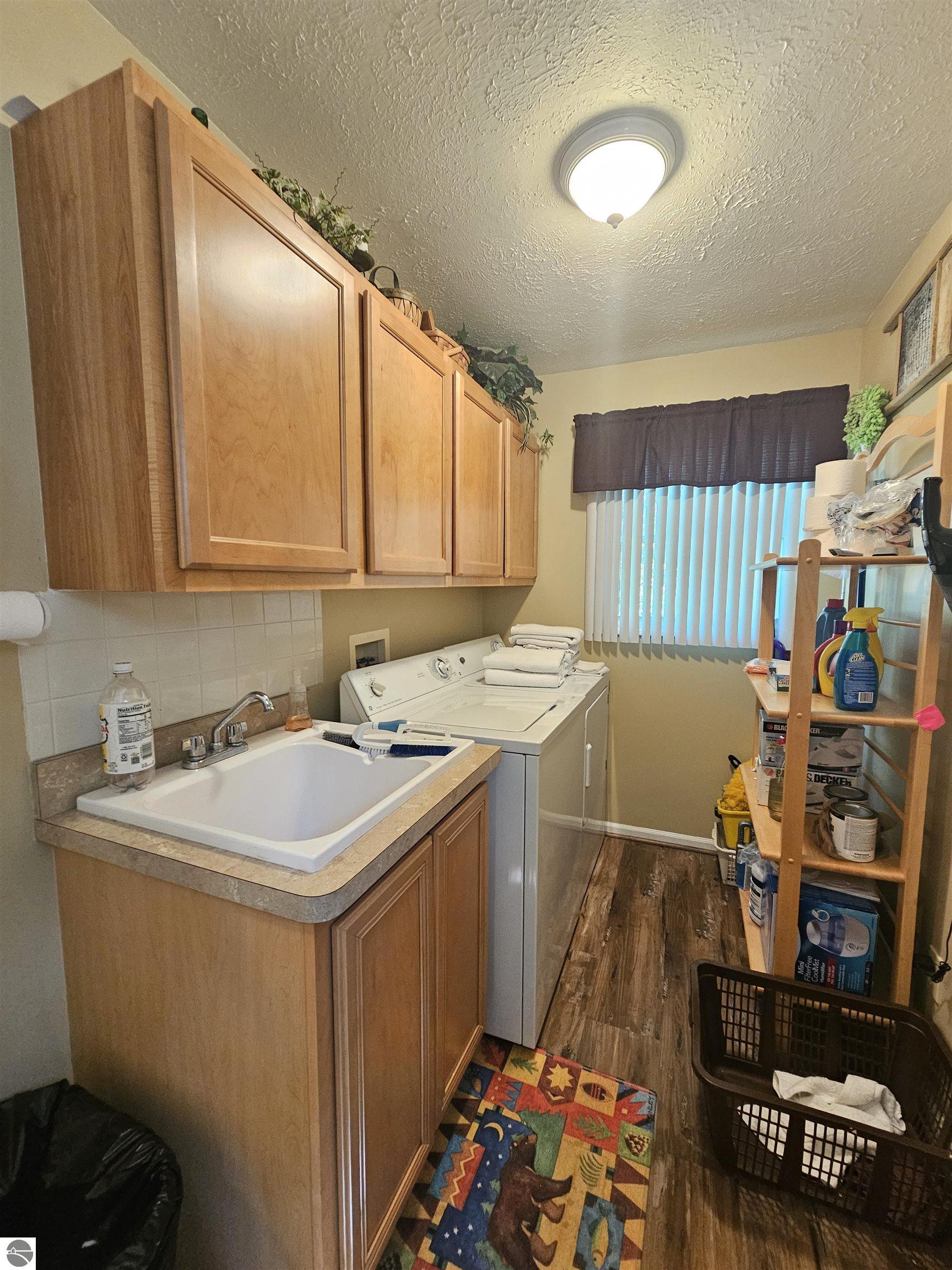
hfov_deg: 89.9
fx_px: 477
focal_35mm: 13
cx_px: 476
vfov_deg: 106.2
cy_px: 635
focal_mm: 2.2
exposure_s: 1/30
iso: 400
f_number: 2.2
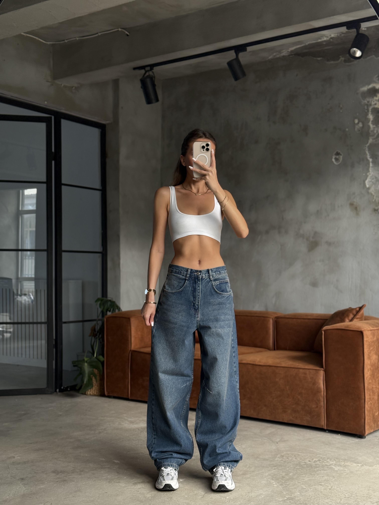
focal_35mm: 48
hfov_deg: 30.3
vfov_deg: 39.7
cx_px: 190
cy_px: 252
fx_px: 701
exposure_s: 1/71
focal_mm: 6.76
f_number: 1.78
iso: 125
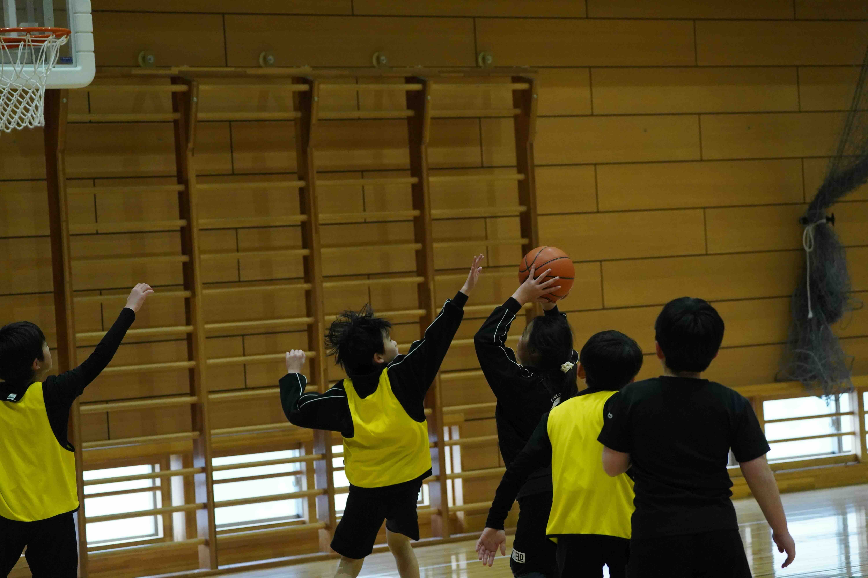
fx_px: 3038
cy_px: 289
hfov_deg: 16.3
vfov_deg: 10.9
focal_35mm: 126
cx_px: 434
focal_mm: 126
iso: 10000
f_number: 5
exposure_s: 1/800
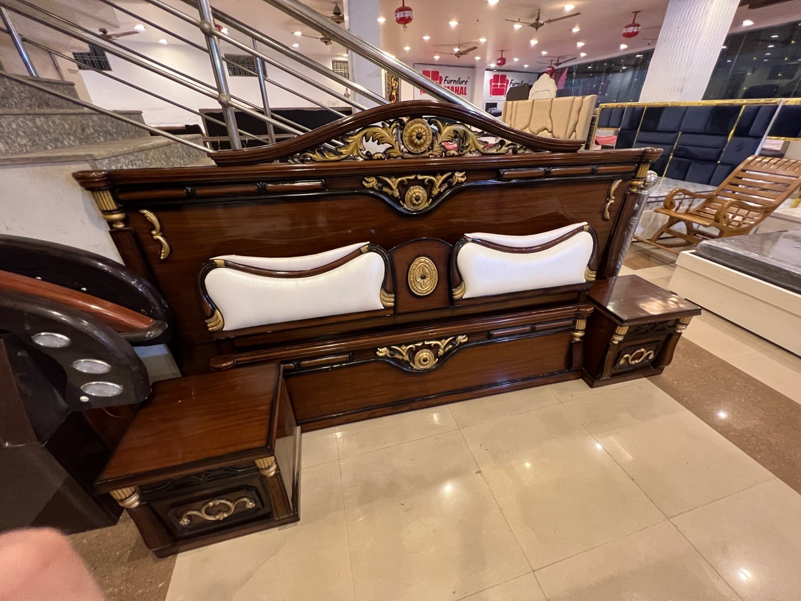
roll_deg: +0.6
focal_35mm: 13
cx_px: 400
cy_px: 300
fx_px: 301
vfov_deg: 89.9
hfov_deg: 106.2
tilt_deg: -31.0
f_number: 1.8
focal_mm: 1.57
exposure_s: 1/50
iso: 400
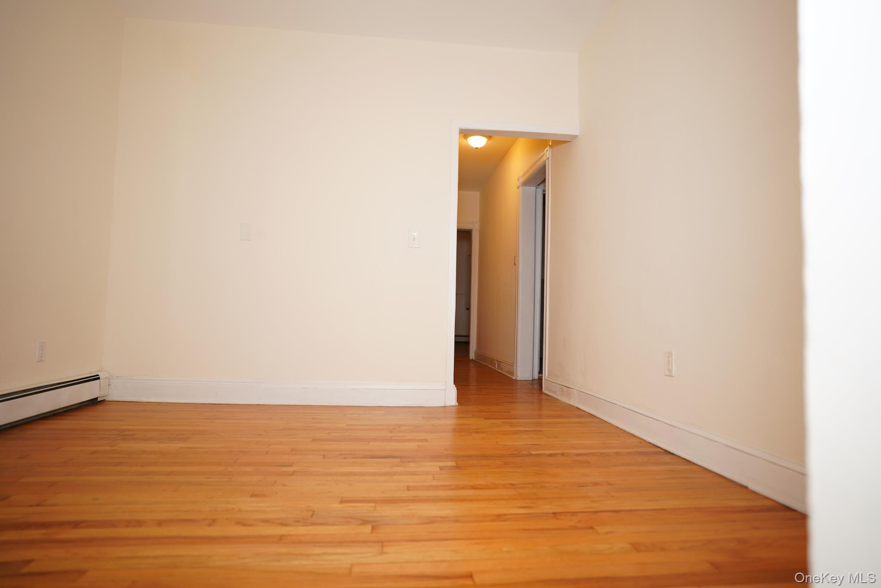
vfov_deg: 61.9
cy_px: 294
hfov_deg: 84.0
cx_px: 440
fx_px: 489
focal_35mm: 20
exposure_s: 1/200
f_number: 1.8
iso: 125
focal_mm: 20
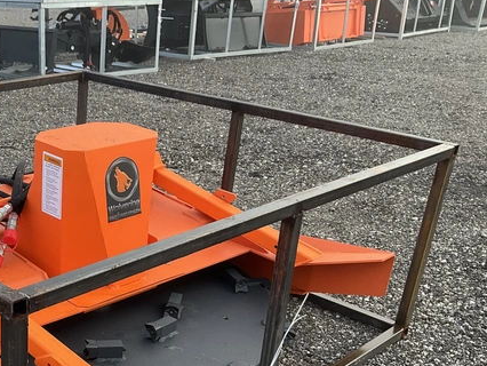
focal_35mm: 51
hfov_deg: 35.6
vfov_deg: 27.8
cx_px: 66
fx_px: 718
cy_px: 314
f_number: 1.8
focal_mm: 3
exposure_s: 1/122
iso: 32
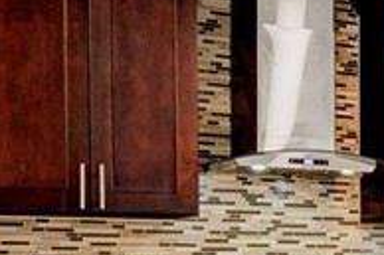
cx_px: 534
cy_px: 295
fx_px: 1012
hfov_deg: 19.4
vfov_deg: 14.0
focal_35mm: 95
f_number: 14
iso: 400
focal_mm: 12
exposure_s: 1/3
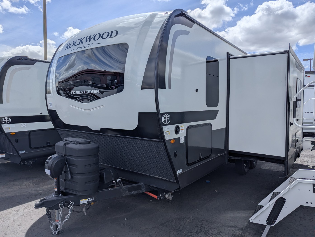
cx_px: 158
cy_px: 118
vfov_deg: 56.9
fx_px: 219
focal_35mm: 24
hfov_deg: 71.5
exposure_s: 1/3650
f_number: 1.85
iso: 41
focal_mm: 6.81
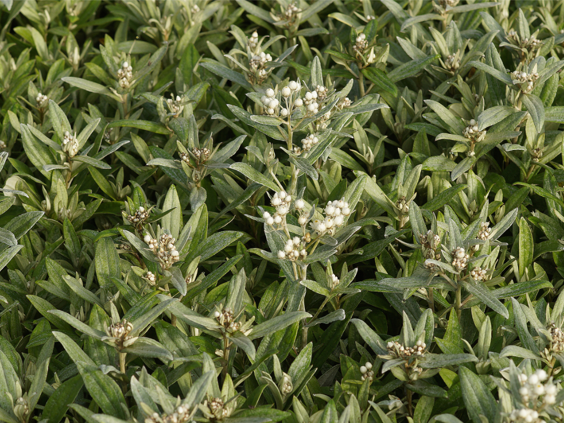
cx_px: 289
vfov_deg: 9.1
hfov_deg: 12.1
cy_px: 212
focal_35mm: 163
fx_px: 2655
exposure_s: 1/160
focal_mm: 100
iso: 125
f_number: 8
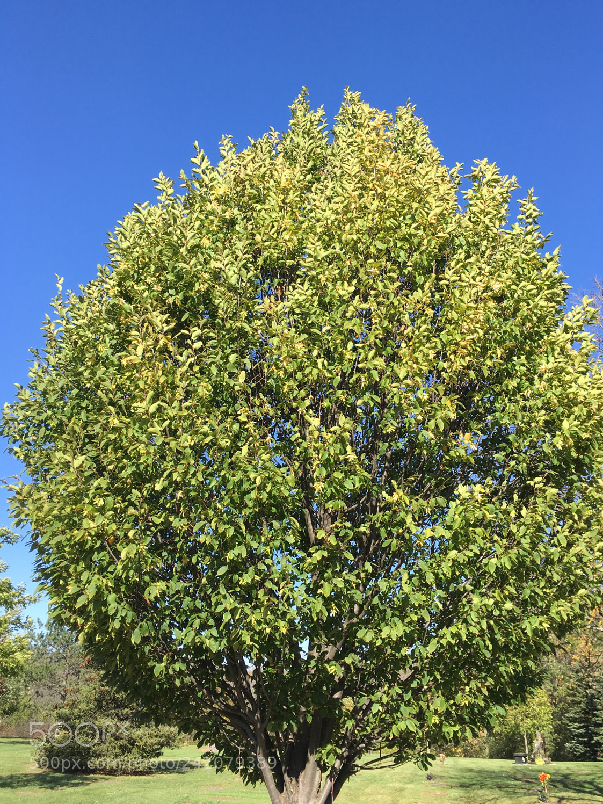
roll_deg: -0.4
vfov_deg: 58.3
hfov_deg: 45.4
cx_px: 318
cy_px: 375
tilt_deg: +23.3
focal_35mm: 31
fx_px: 720
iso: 25
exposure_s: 1/761
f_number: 2.2
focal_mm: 4.15
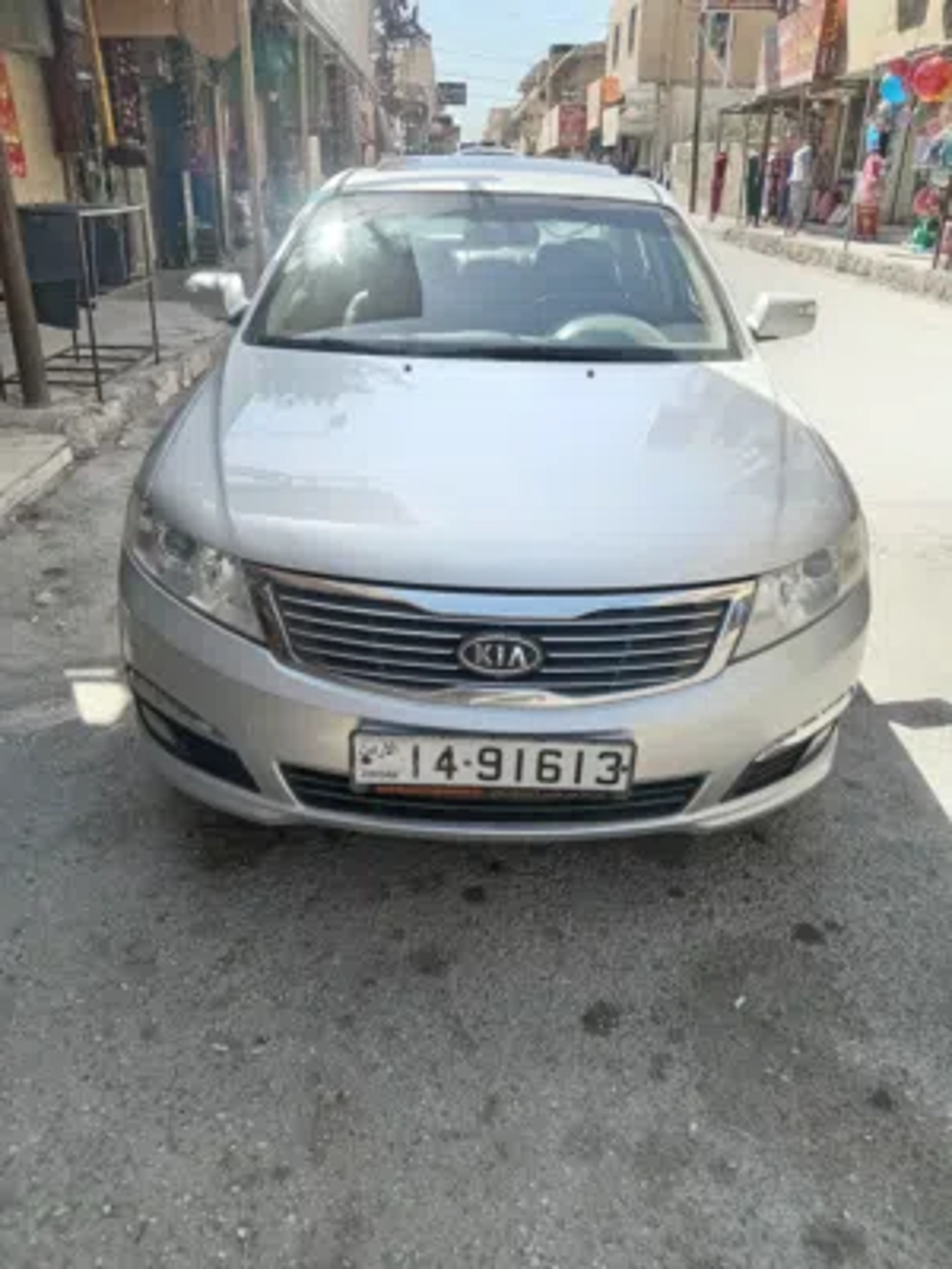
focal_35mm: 25
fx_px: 917
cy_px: 634
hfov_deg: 54.9
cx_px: 476
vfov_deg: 69.4
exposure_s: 1/190
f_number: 1.8
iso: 102
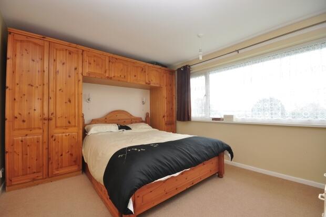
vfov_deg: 77.2
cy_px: 108
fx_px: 136
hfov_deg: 100.4
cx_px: 163
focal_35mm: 15
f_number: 11
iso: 200
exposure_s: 1/2
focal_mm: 10
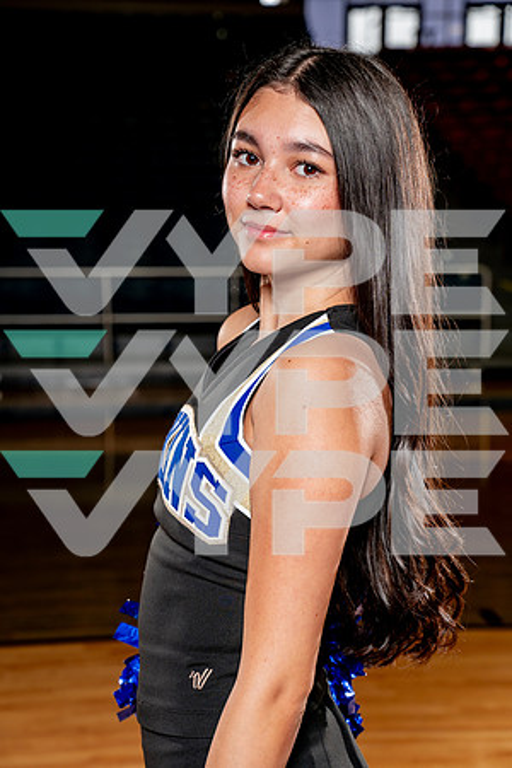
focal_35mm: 70
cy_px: 384
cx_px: 256
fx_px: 1493
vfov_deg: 28.8
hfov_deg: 19.5
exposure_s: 1/250
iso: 200
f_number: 5.6
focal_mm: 70
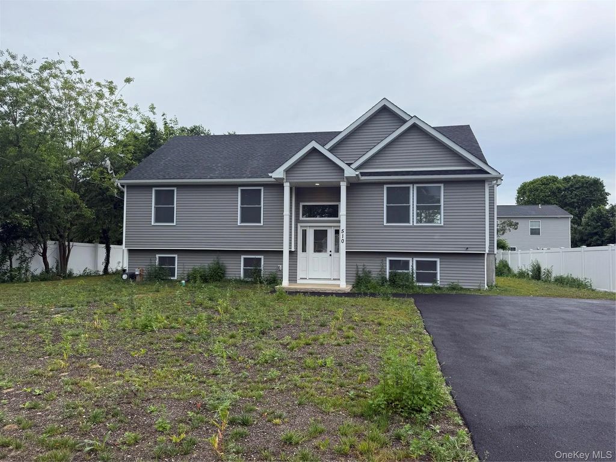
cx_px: 308
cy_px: 231
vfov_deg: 56.8
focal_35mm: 24
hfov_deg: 71.6
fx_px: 427
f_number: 1.78
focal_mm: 6.76
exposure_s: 1/1410
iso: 80
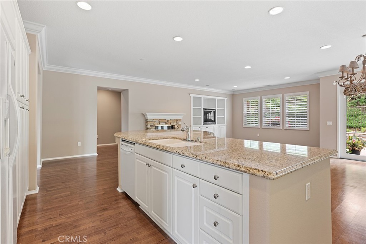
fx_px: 183
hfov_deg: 90.0
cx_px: 183
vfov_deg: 67.4
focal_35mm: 18
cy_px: 122
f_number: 8
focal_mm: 18
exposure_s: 1/6
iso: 400
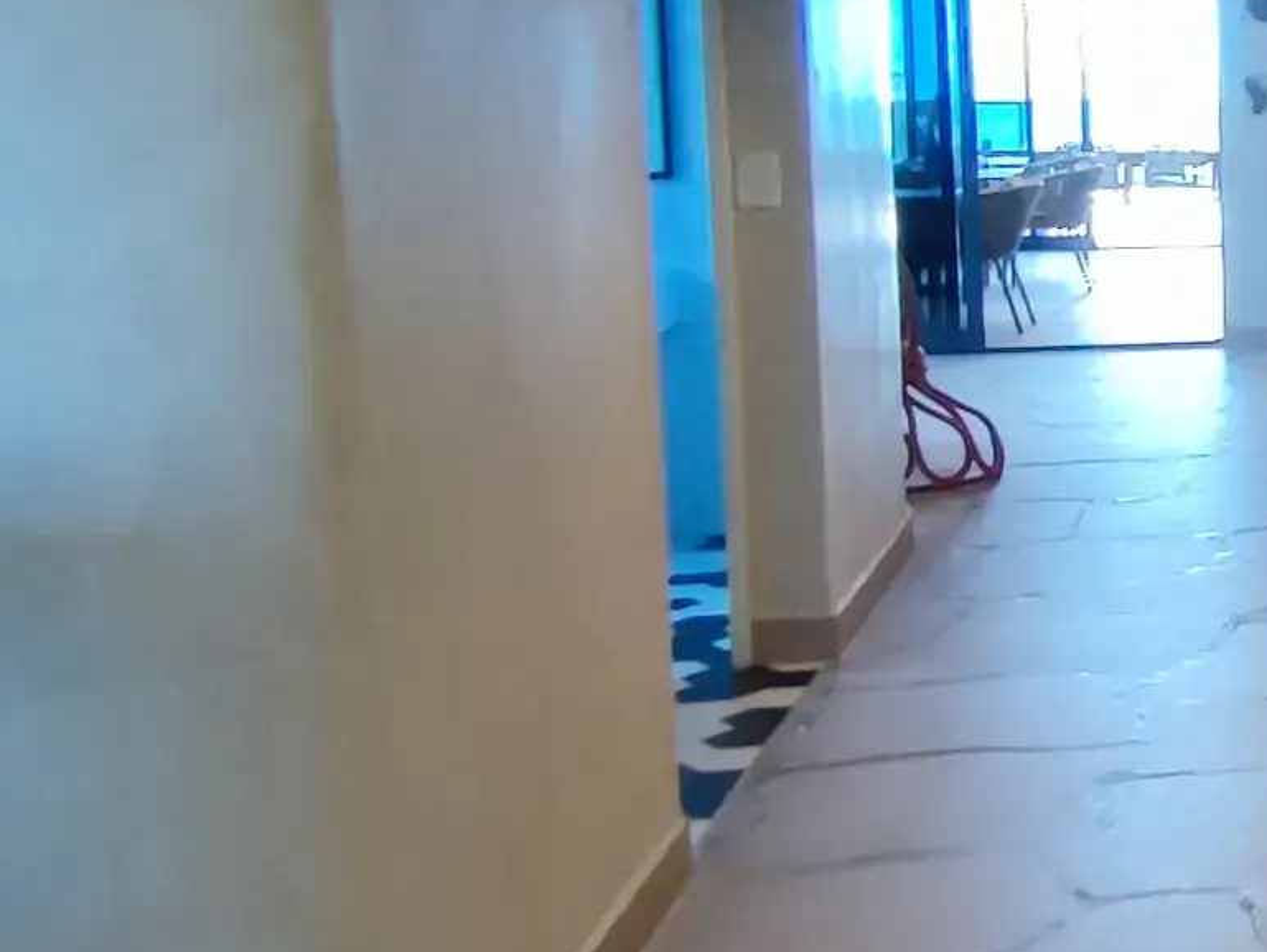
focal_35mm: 64
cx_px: 2200
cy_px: 273
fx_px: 2344
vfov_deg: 22.8
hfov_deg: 21.5
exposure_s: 1/30
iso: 82
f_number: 2.2
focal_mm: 1.65
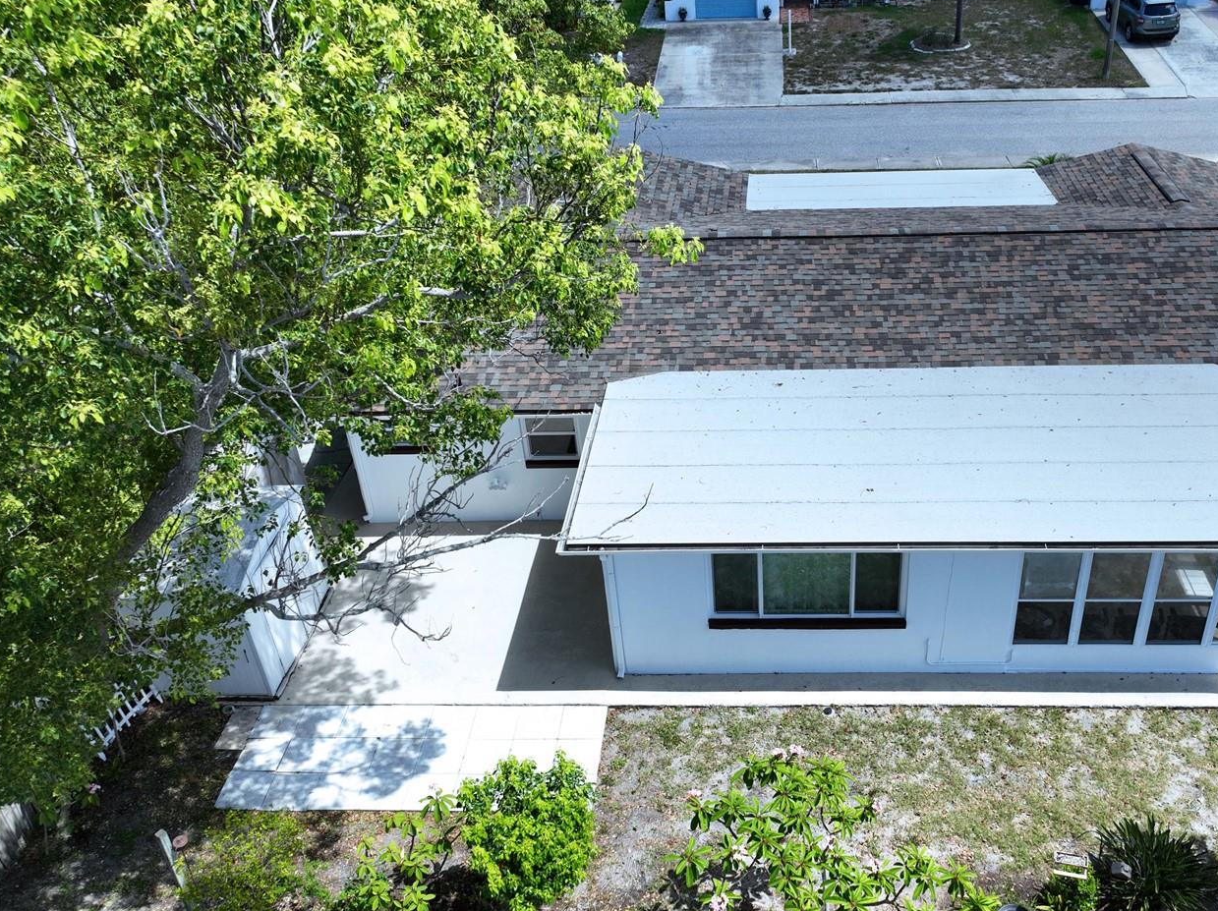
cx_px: 782
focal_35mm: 31
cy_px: 479
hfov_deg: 57.5
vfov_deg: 45.4
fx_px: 1090
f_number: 3.2
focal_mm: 12.29
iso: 100
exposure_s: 1/400
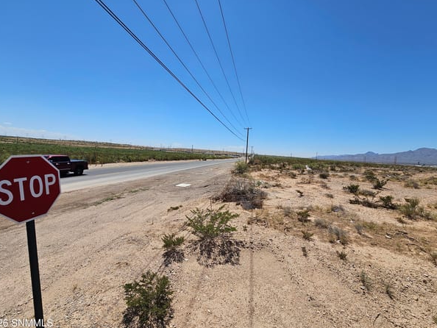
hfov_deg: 102.0
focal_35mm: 14
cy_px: 163
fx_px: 177
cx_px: 213
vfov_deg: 85.7
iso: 50
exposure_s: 1/4256
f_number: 2.2
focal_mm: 2.2
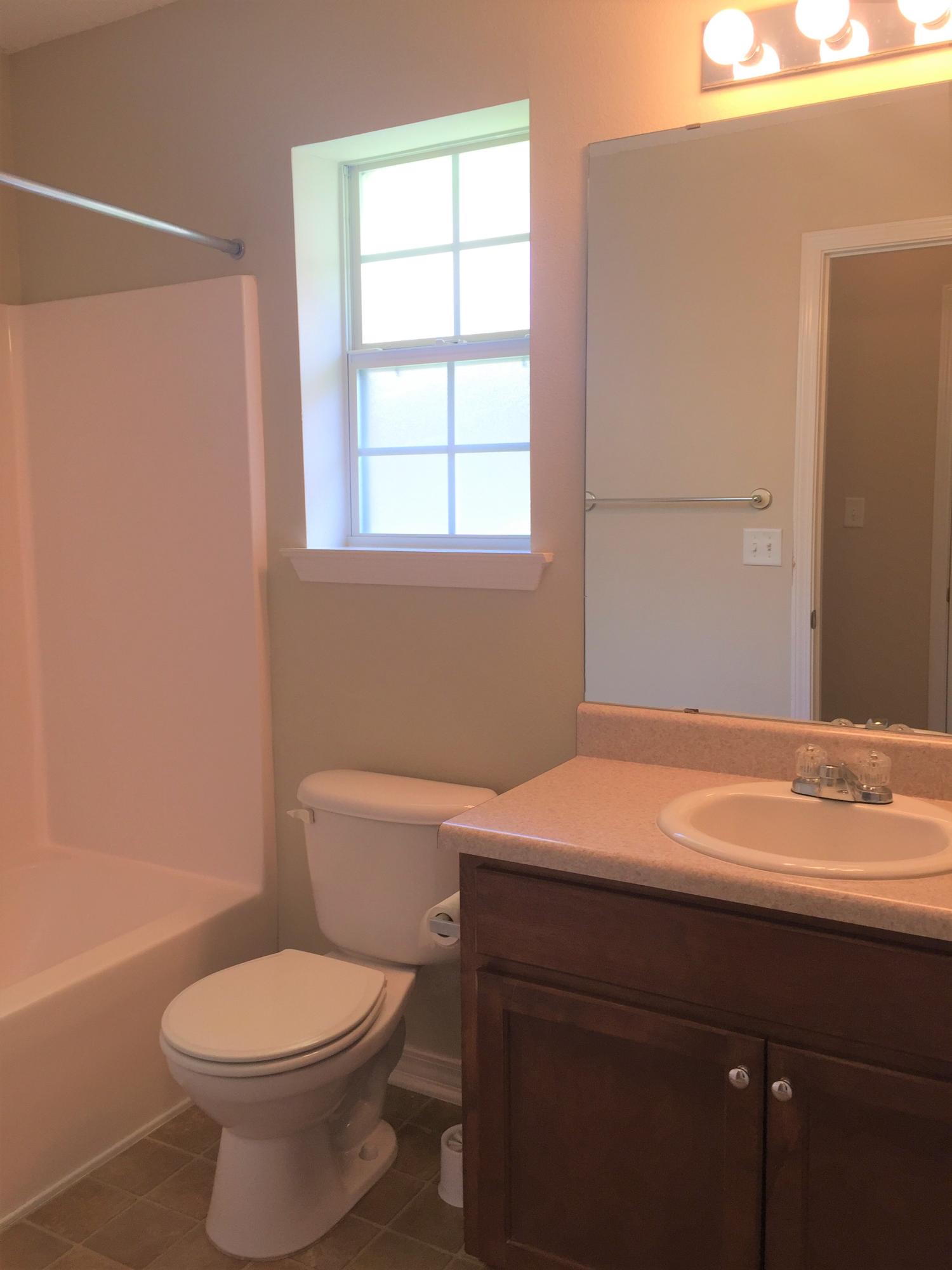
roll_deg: +0.5
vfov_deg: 61.7
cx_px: 476
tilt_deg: -6.6
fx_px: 1063
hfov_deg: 48.2
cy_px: 635
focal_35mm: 29
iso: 40
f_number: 2.2
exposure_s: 1/60
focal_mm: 4.15
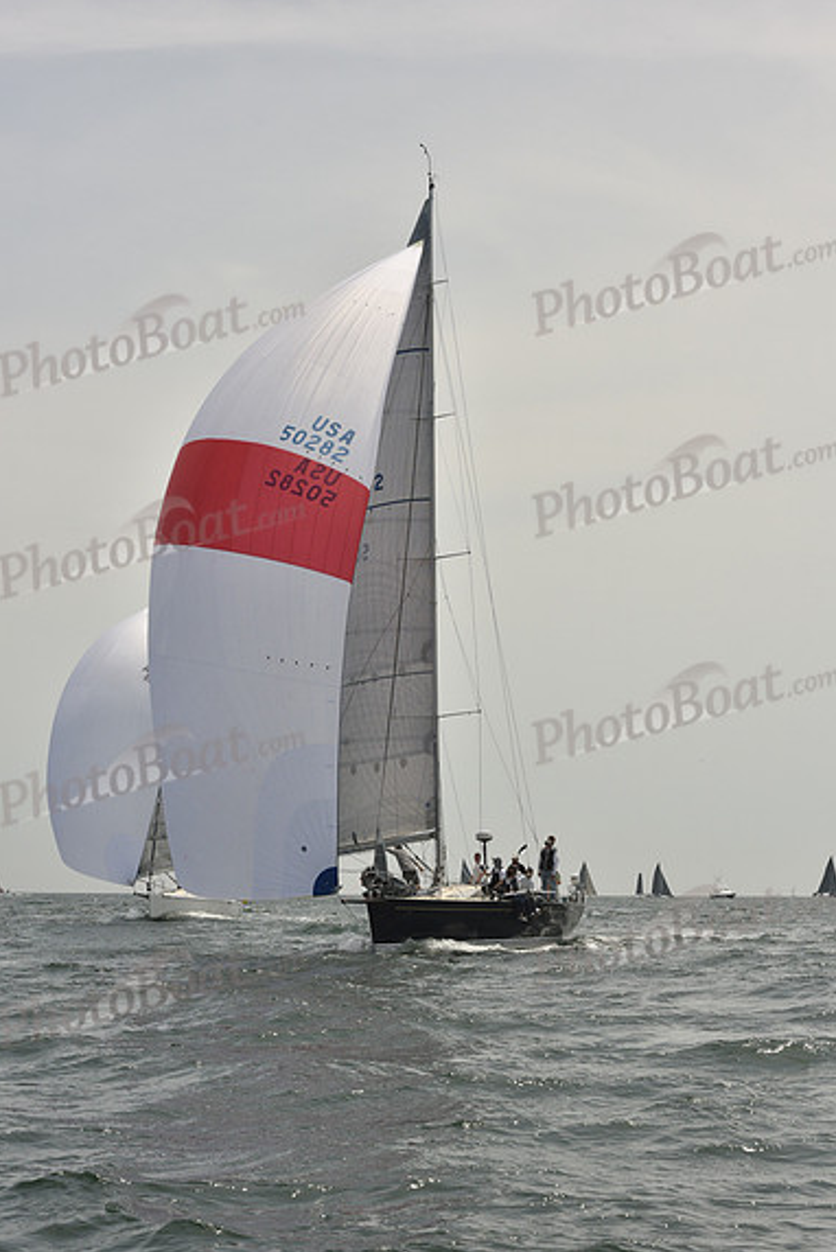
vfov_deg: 28.4
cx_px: 419
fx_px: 2470
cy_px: 626
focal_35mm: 71
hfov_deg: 19.2
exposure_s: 1/1600
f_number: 11
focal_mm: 70
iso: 400
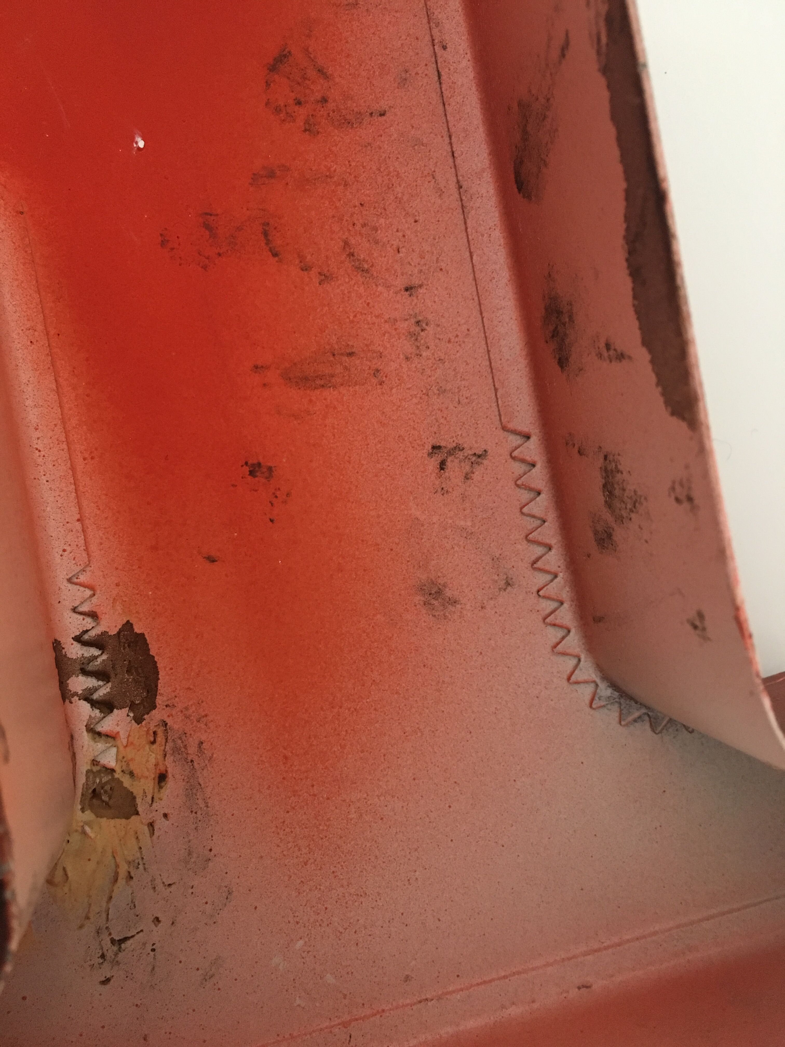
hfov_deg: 48.2
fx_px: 877
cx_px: 392
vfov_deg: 61.7
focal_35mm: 29
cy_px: 524
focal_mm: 4.15
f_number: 2.2
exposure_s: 1/33
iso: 200
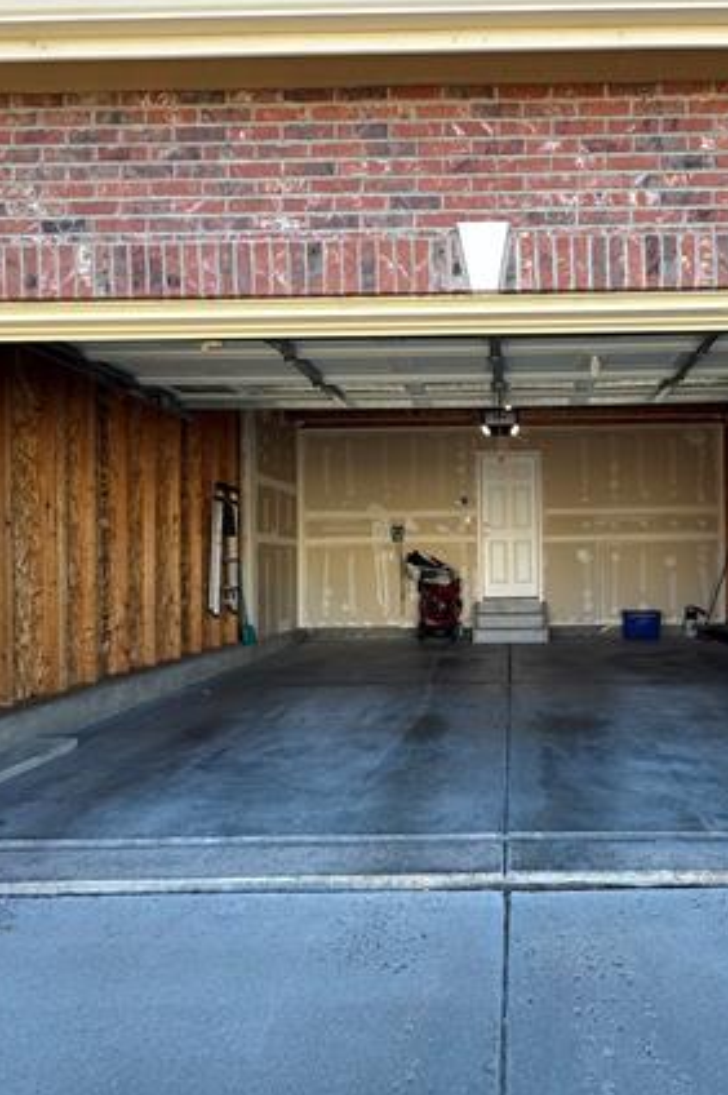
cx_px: 511
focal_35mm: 22
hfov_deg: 55.4
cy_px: 563
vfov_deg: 78.6
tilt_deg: -0.8
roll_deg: +0.8
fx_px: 668
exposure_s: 1/120
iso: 50
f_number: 2.2
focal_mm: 2.22
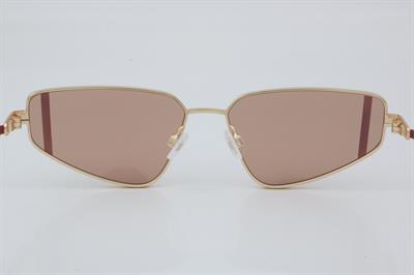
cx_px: 207
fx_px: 948
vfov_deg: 16.5
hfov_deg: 24.6
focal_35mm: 82
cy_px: 138
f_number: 32
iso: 100
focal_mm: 55
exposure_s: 1/3
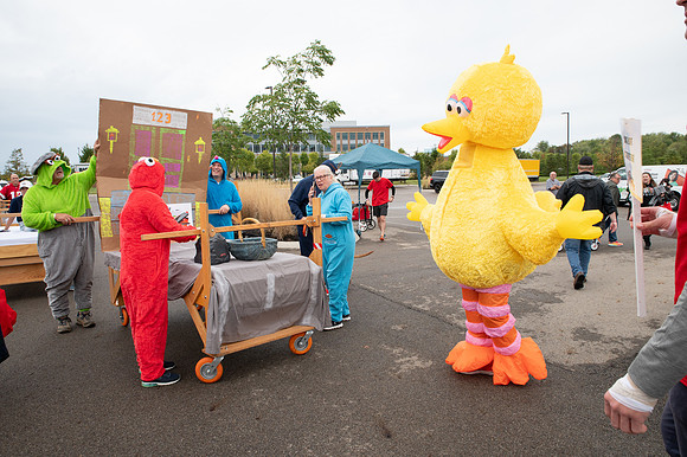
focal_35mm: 24
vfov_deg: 53.1
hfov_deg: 73.8
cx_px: 344
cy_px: 228
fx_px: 458
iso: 640
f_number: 10
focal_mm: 24
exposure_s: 1/200
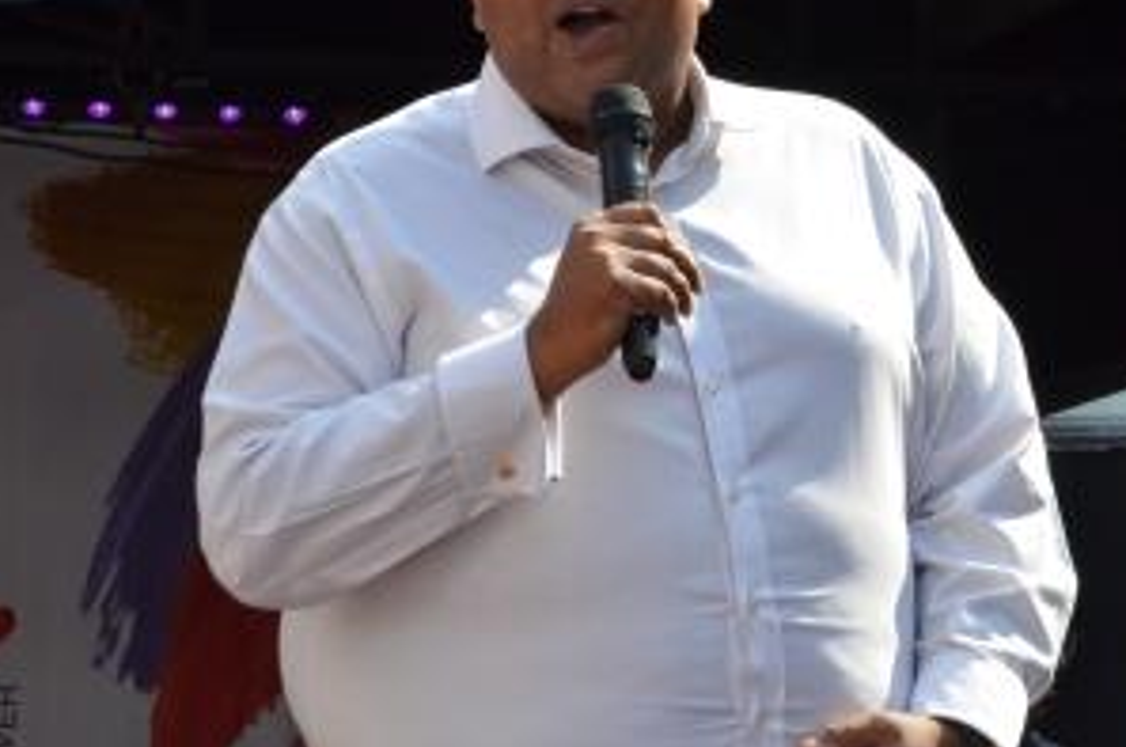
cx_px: 572
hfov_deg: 8.7
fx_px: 7424
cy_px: 226
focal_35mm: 238
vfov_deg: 5.8
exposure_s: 1/800
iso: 1600
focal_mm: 105
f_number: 14
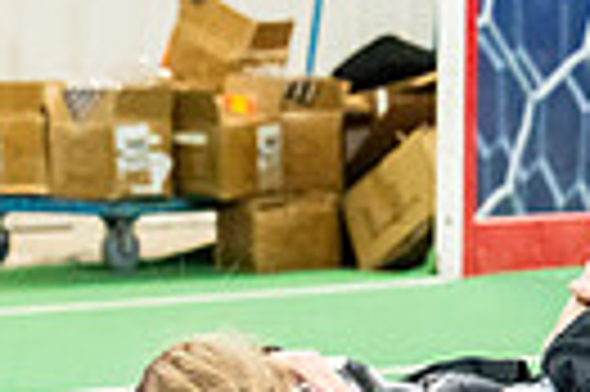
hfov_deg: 6.7
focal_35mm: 310
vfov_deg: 4.4
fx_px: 5074
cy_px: 552
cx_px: 401
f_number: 4
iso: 6400
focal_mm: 70
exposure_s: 1/400
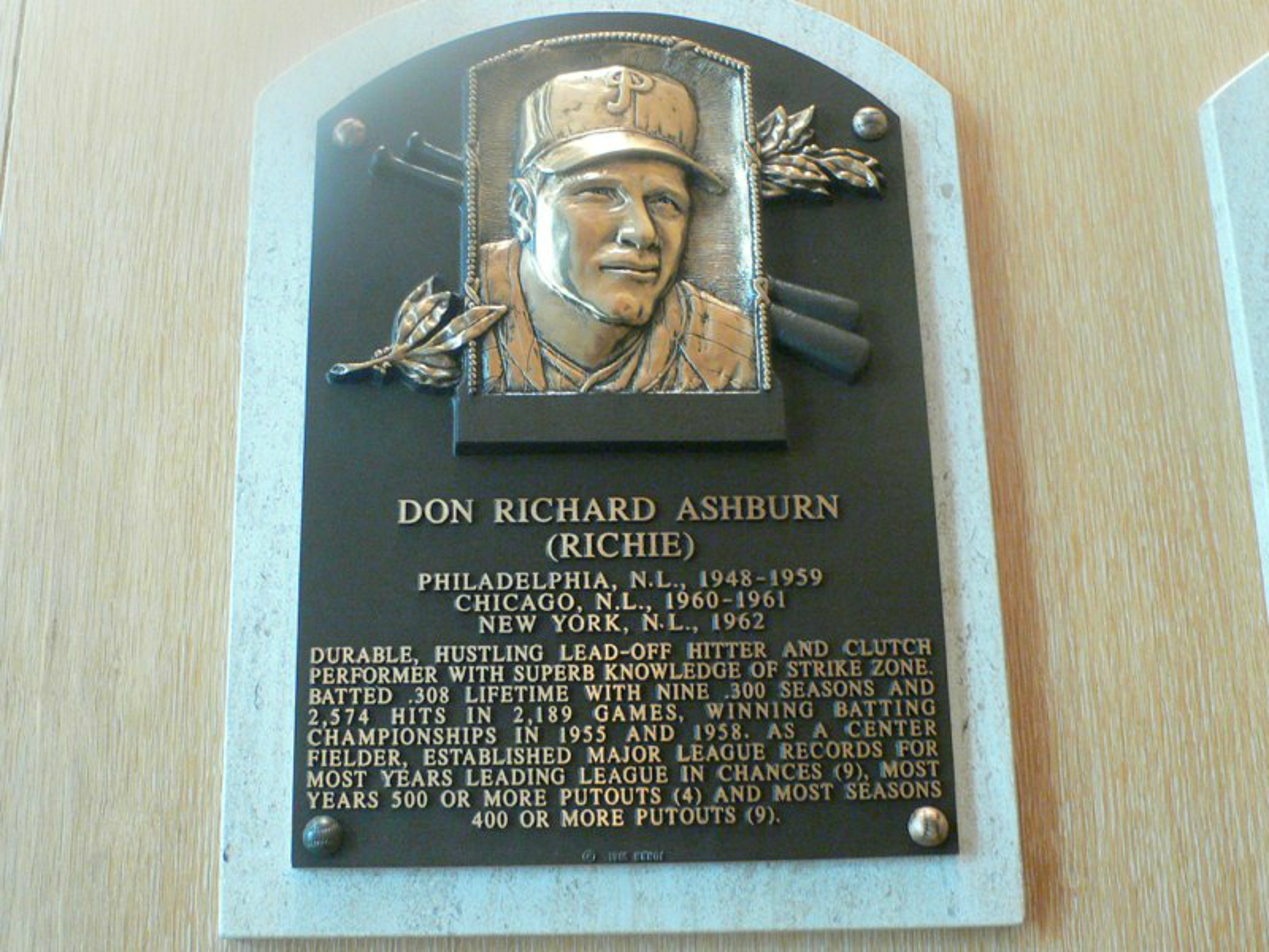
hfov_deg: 46.8
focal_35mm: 40
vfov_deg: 36.0
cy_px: 476
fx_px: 1466
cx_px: 634
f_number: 2.8
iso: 200
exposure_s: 1/13
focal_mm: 6.3
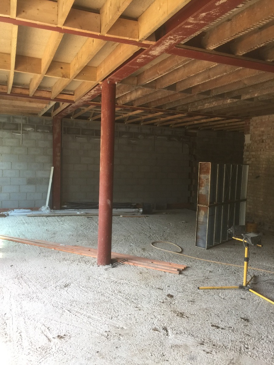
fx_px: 306
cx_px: 137
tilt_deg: -2.7
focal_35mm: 29
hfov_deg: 48.2
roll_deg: -2.2
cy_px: 182
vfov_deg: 61.7
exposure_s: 1/33
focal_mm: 4.15
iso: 32
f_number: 2.2
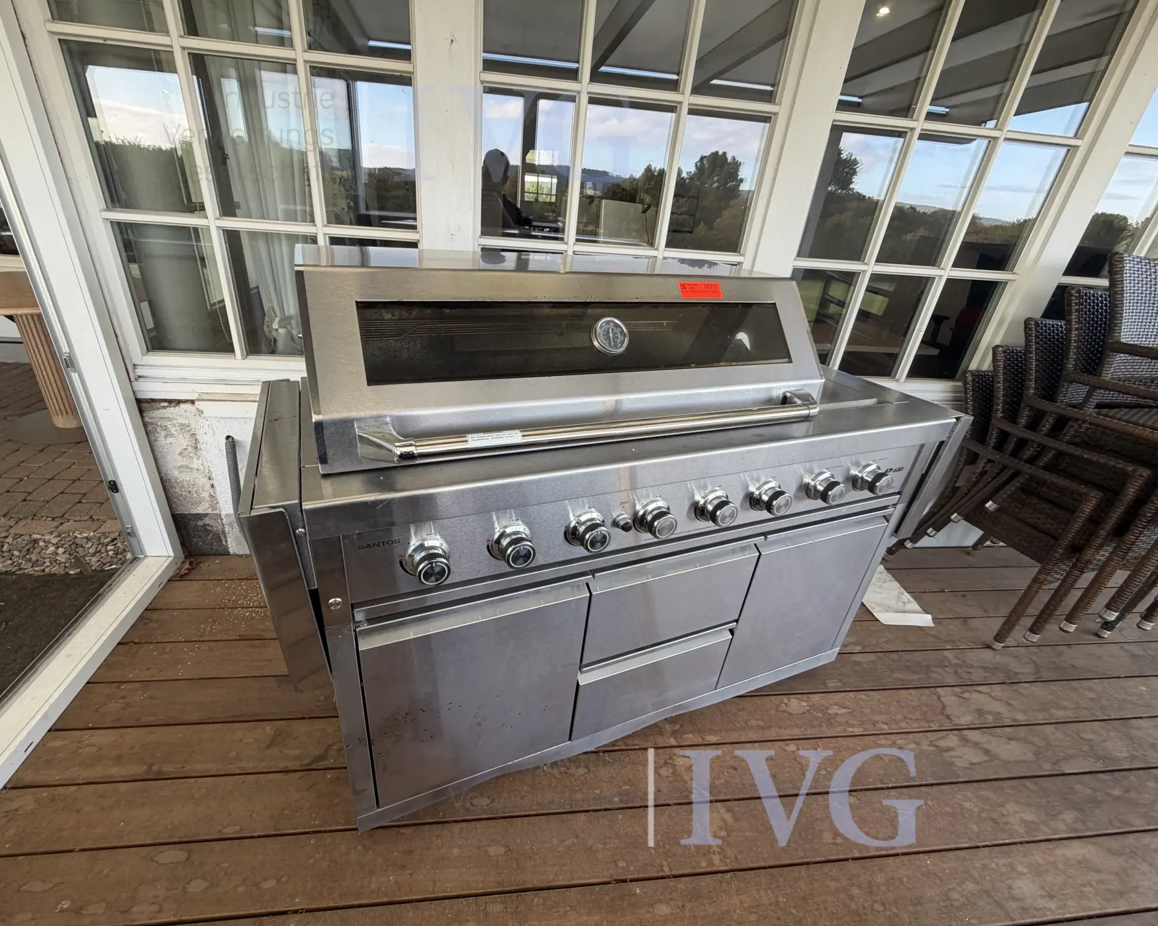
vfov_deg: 84.0
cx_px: 543
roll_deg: -4.9
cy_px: 465
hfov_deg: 96.7
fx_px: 514
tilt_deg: -27.0
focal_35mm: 15
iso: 80
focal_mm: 2.22
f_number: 2.2
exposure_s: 1/121
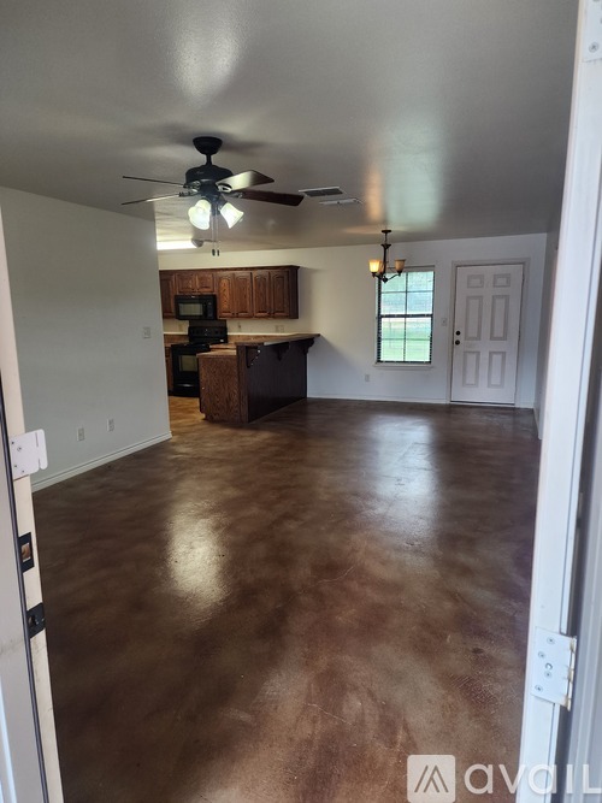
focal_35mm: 23
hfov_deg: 58.9
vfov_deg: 73.9
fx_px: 533
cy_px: 402
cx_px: 301
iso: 200
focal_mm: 6.4
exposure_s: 1/120
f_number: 1.8
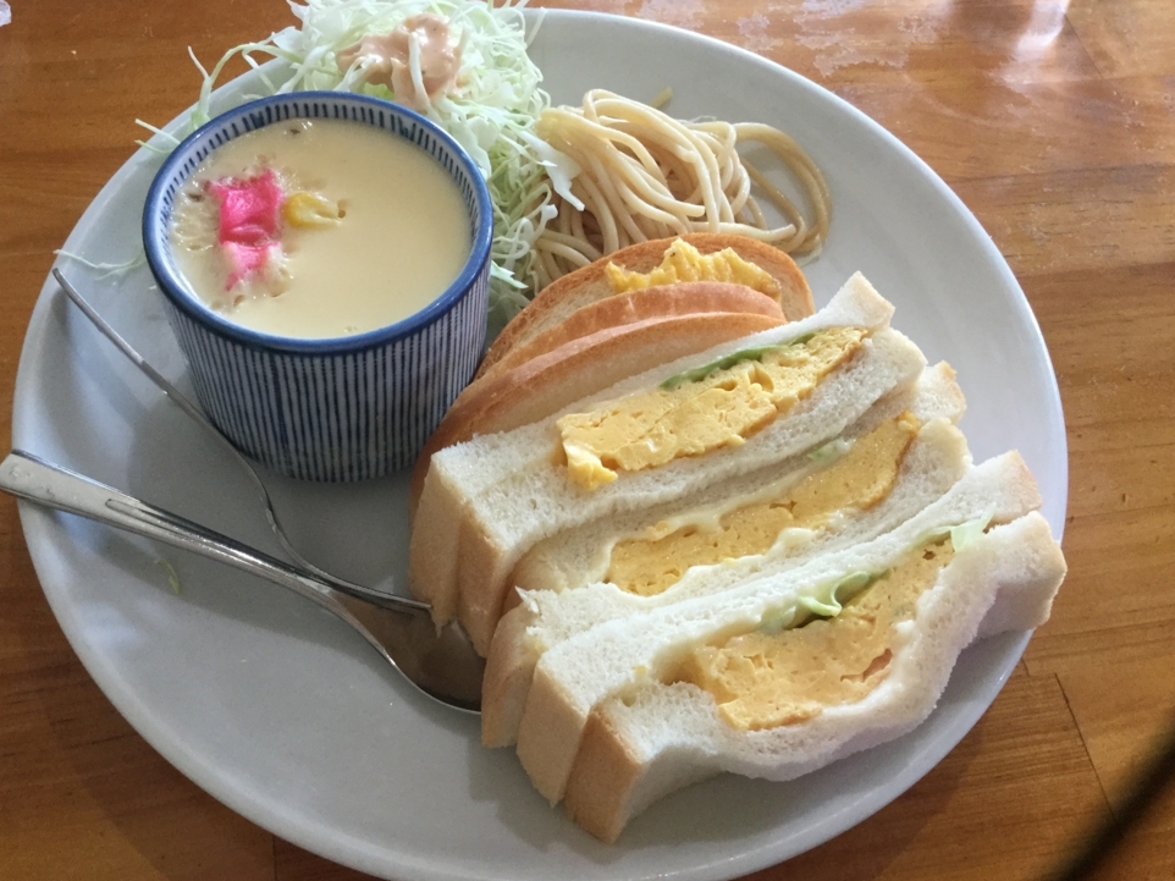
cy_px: 418
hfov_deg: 55.3
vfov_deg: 42.9
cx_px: 553
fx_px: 1120
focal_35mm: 33
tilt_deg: -59.4
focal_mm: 3.3
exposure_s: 1/30
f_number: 2.4
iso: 100
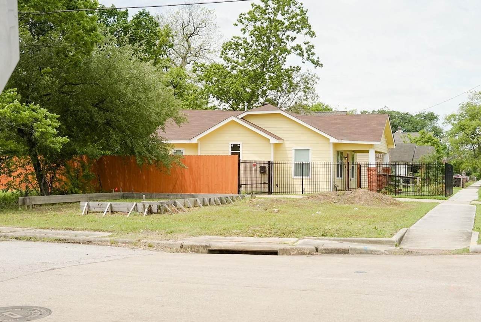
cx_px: 240
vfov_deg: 27.0
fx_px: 669
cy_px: 161
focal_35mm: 50
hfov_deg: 39.6
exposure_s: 1/8000
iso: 800
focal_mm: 50
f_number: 4
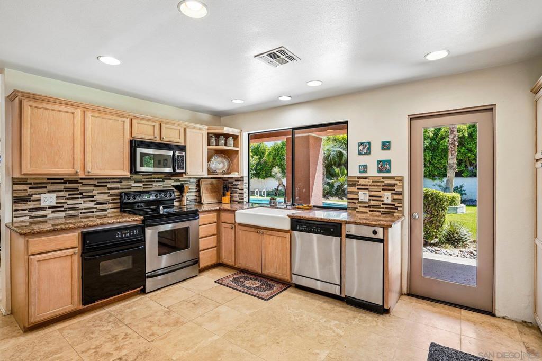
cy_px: 180
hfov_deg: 96.8
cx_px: 271
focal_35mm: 16
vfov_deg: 73.7
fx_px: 241
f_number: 8
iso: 400
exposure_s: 1/25
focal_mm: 16
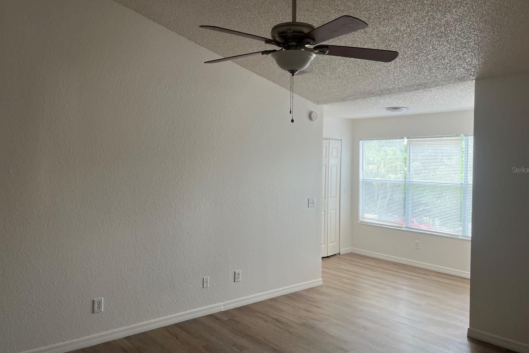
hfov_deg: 65.5
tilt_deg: -2.2
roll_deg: -0.6
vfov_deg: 46.4
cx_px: 270
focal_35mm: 28
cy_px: 170
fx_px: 411
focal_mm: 5.1
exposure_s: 1/121
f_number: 1.6
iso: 50
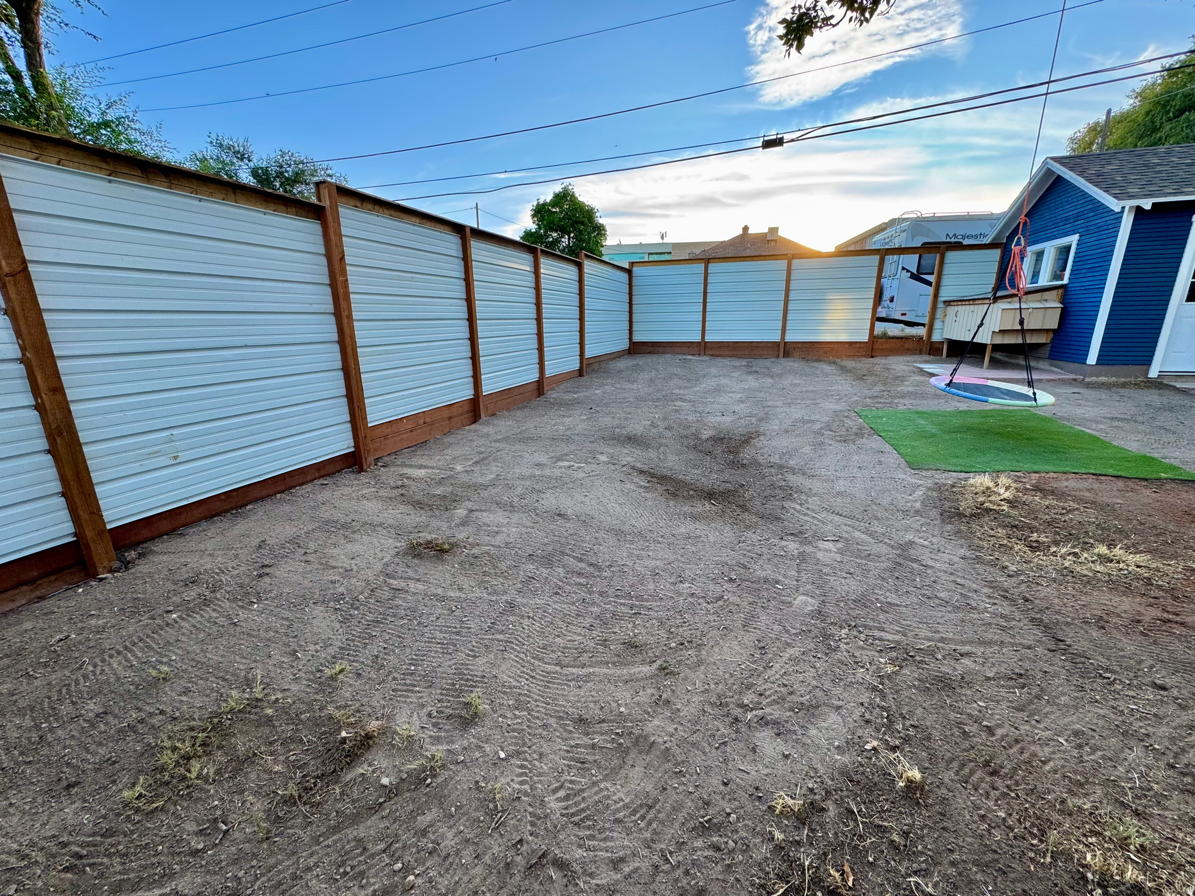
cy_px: 448
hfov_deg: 102.1
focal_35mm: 14
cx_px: 598
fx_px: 483
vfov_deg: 85.7
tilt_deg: -15.4
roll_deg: +1.3
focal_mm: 2.22
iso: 80
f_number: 2.2
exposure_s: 1/99
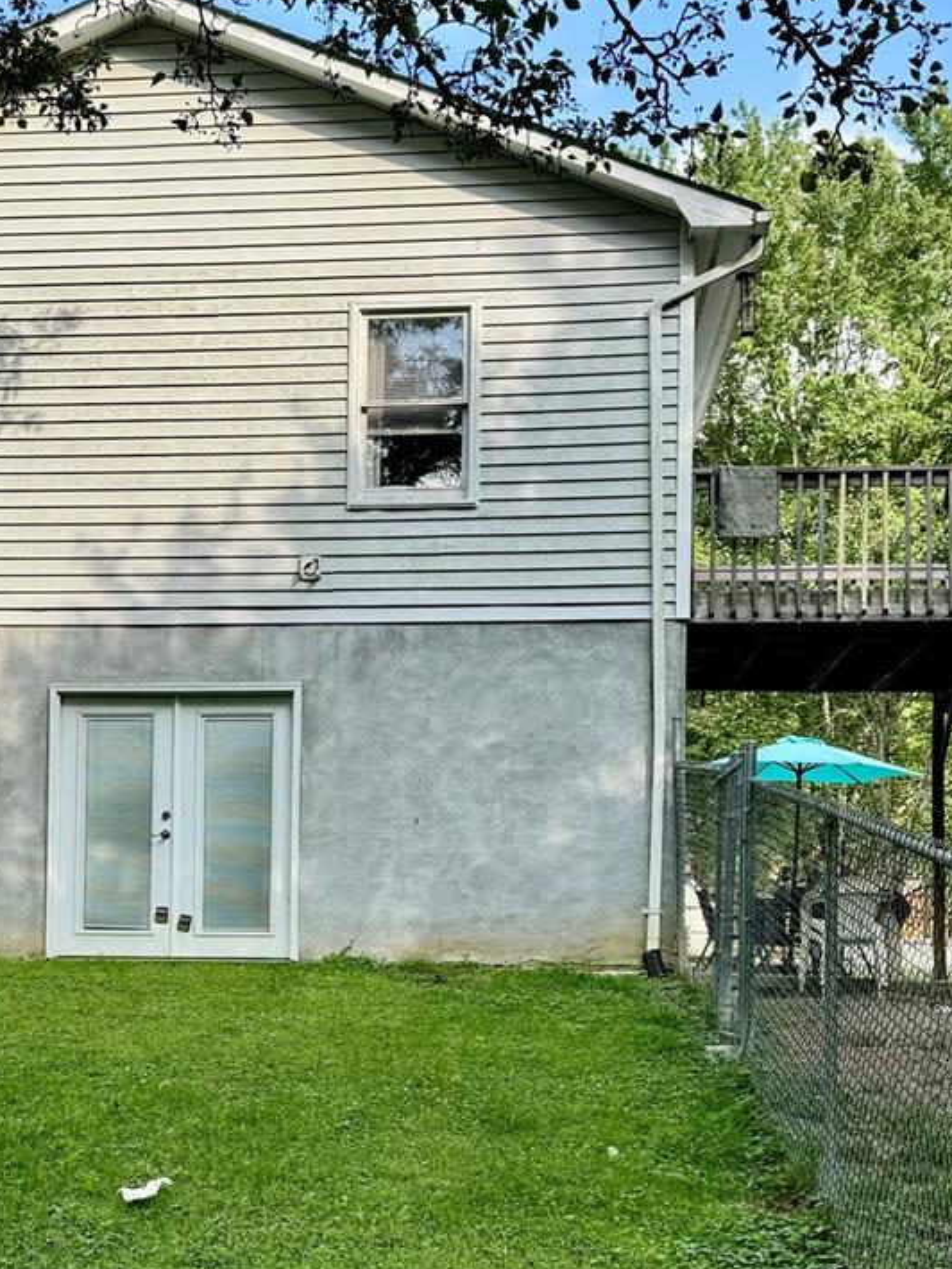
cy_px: 904
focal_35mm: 52
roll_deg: -0.1
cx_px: 304
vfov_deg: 36.2
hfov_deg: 27.8
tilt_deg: +2.8
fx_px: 1906
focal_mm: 6.76
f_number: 1.78
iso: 80
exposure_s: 1/1112
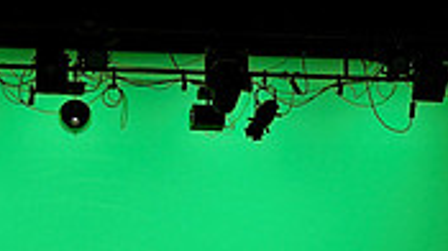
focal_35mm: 120
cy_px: 444
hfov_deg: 17.8
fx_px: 1424
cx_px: 162
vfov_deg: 9.6
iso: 1600
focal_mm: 24
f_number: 2.8
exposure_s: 1/270
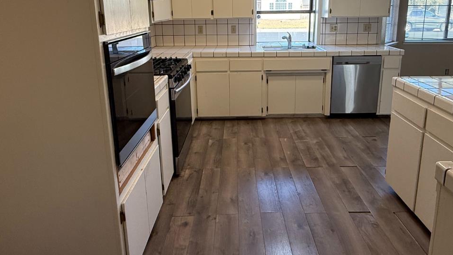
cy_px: 61
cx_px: 241
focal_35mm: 24
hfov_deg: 76.2
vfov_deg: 45.9
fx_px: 288
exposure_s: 1/120
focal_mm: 2.22
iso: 160
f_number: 2.2
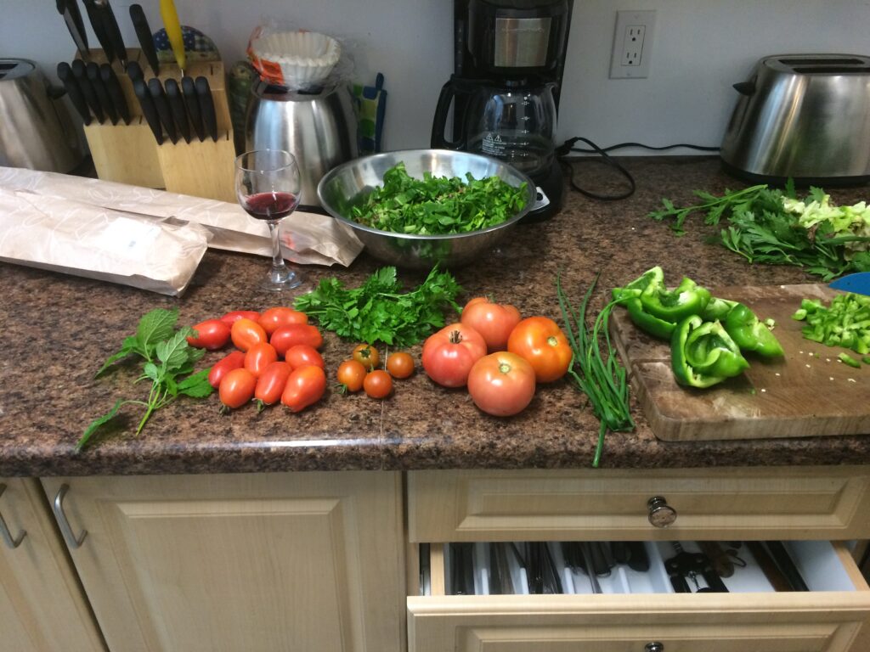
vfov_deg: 48.2
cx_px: 435
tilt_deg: -35.6
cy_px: 326
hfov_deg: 61.7
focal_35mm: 29
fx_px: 729
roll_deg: +1.7
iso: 200
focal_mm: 4.15
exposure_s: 1/30
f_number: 2.2
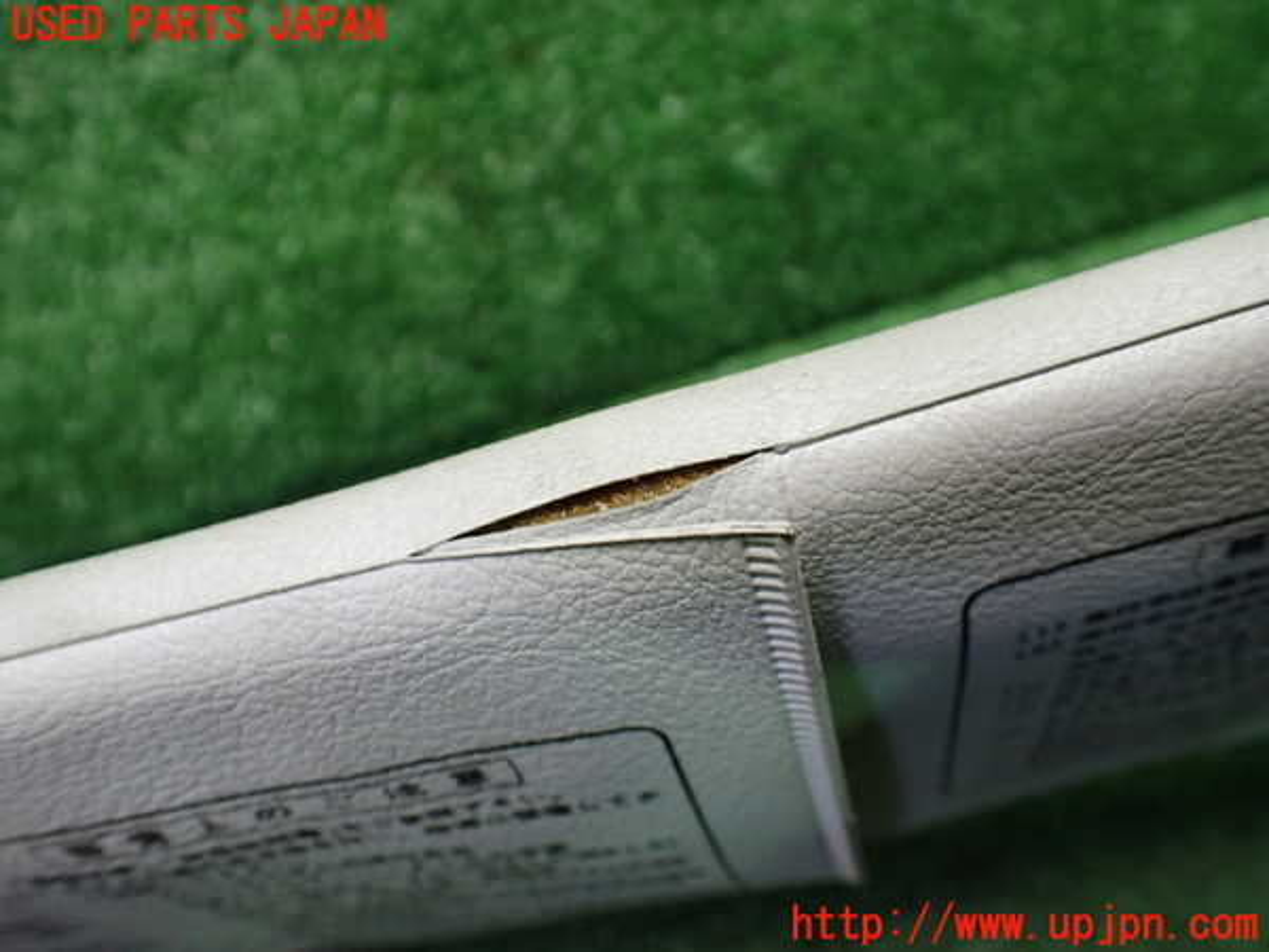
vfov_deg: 46.8
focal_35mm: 30
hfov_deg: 60.0
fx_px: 1100
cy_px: 476
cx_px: 634
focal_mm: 5.4
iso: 640
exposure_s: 1/125
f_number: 2.3
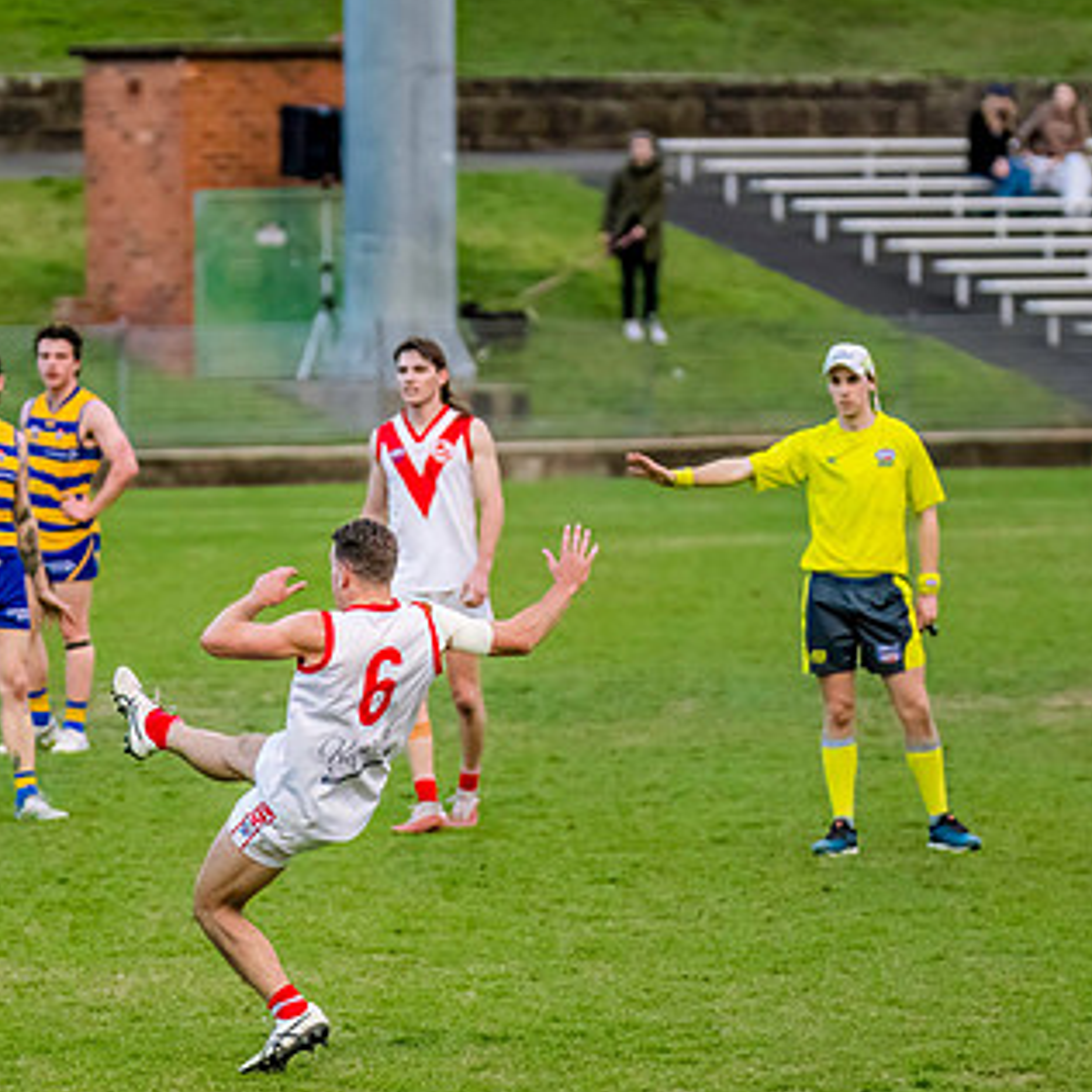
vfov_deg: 4.4
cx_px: 268
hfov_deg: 4.4
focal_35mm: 400
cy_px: 727
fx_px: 14276
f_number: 4
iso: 3600
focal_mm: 210
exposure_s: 1/1600
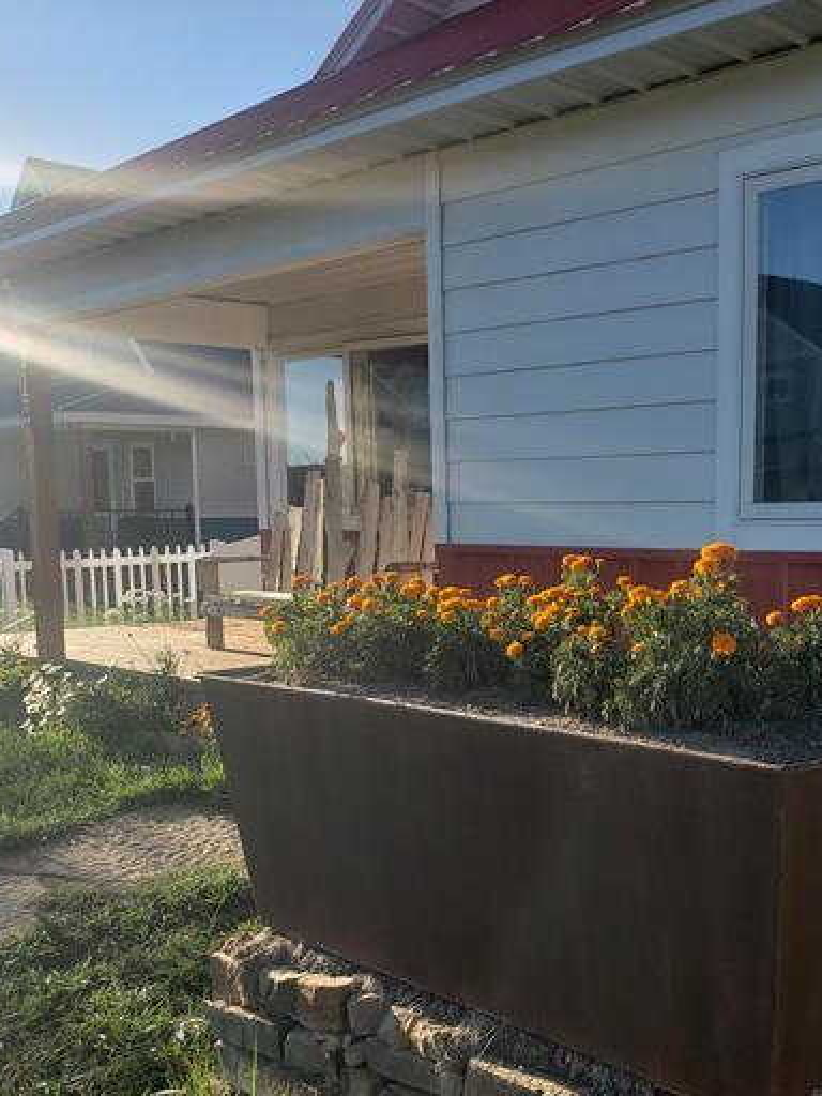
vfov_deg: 47.6
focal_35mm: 39
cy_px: 651
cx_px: 565
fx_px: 1235
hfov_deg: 36.3
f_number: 2.4
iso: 50
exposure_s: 1/655
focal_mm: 4.3
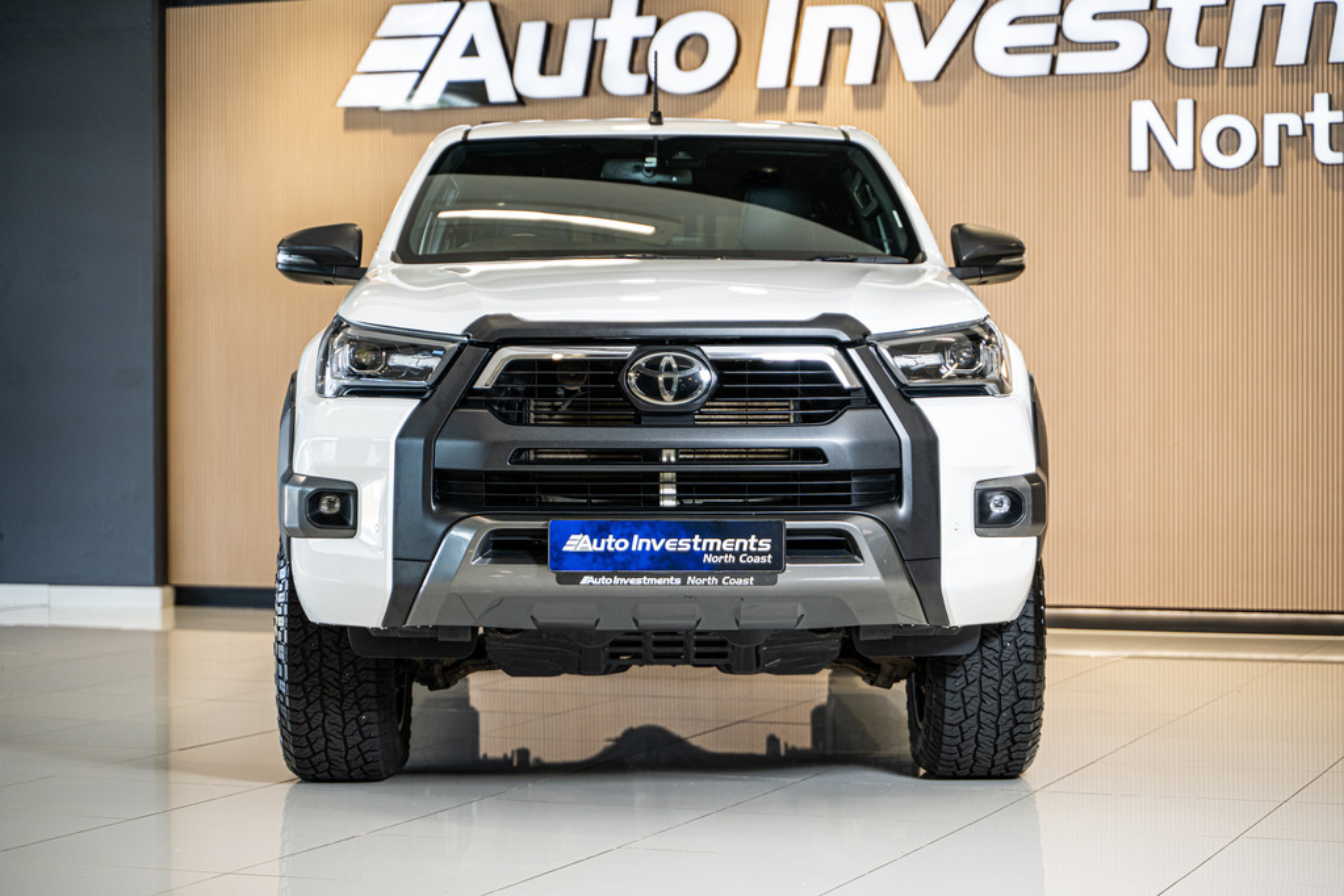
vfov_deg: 18.2
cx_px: 672
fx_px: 2800
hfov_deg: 27.0
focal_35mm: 75
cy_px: 448
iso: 400
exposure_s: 1/200
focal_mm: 75
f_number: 2.8
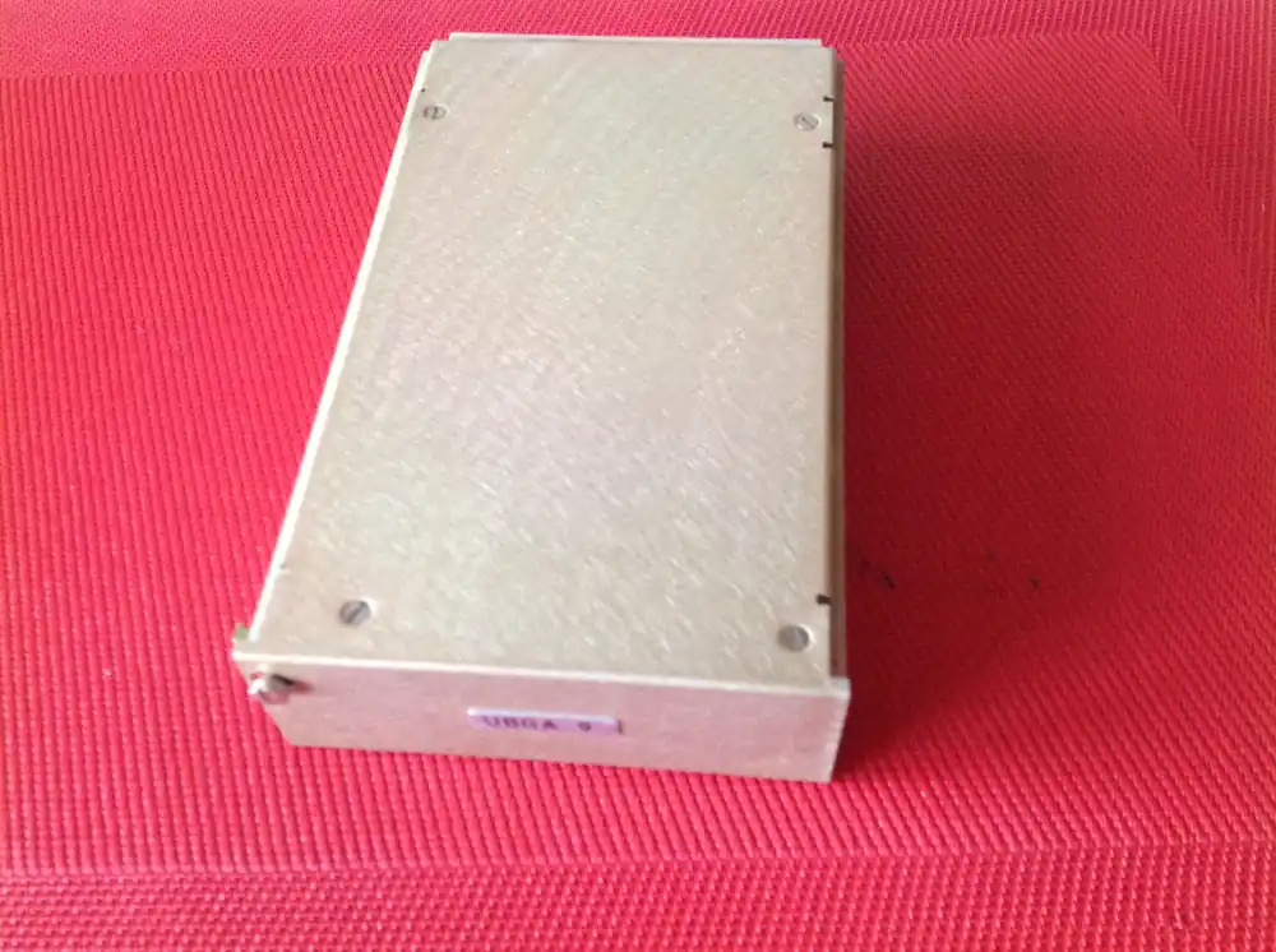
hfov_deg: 52.7
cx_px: 638
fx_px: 1288
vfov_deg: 40.6
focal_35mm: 35
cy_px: 476
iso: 250
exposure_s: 1/15
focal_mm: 4.28
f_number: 2.4
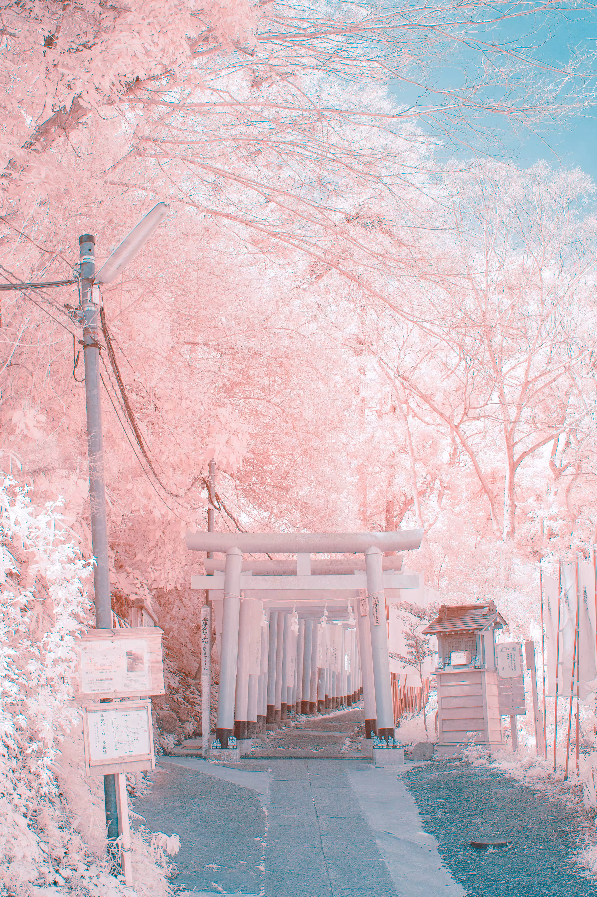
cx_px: 298
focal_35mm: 42
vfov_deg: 46.4
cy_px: 448
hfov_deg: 31.9
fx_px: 1046
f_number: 5.6
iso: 100
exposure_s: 1/100
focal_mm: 28
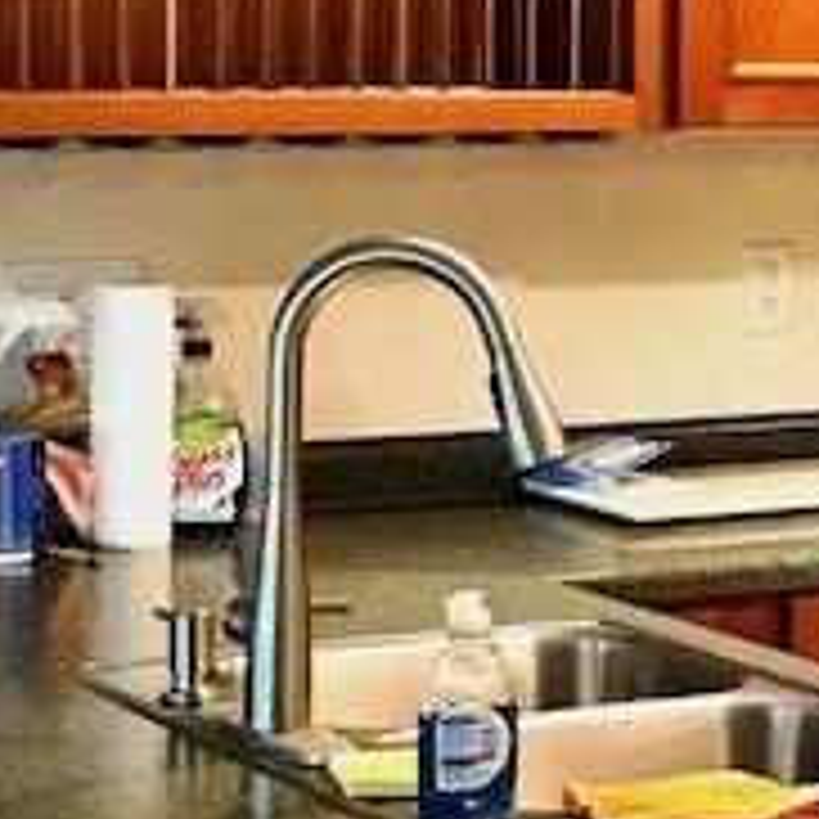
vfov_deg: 12.7
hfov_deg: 12.1
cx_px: 1256
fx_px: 3667
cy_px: 225
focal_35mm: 137
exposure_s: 1/13
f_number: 1.8
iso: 100
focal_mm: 3.99
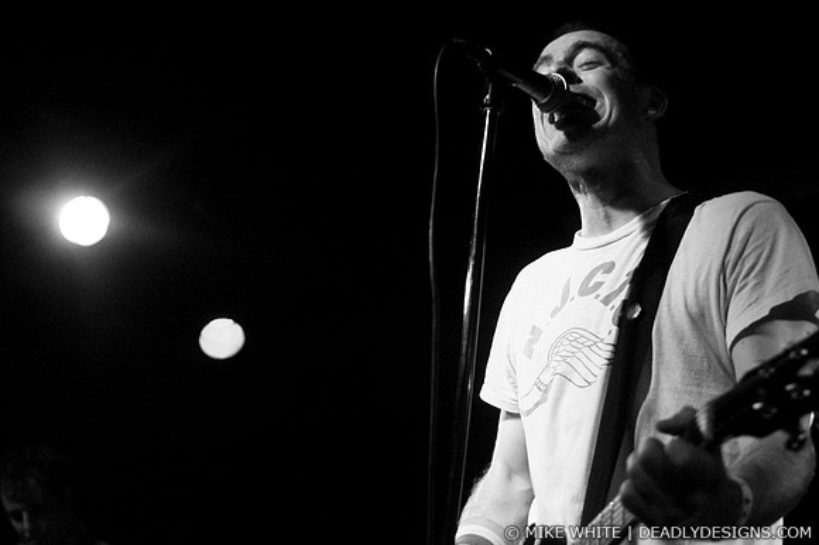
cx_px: 410
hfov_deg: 37.9
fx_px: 1194
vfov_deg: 25.7
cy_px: 272
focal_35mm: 52
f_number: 2.8
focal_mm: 35
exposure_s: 1/50
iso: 800
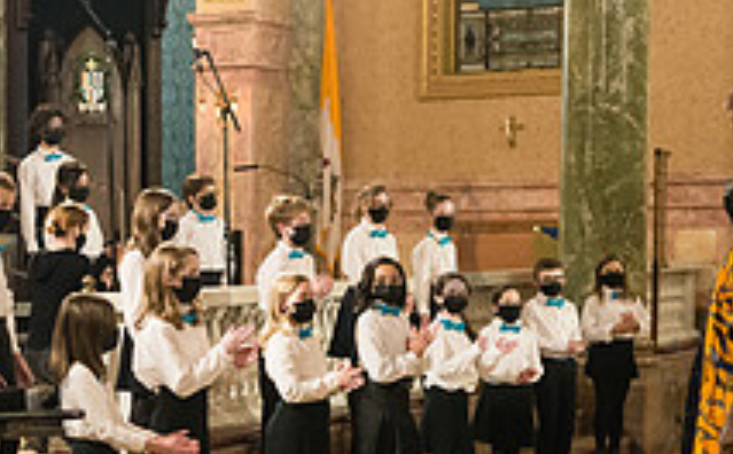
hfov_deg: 19.6
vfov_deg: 12.4
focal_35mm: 104
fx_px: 2073
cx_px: 25
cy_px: 421
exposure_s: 1/125
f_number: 3.2
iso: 4000
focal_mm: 35
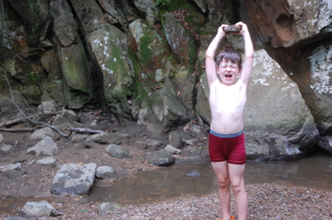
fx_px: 469
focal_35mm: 51
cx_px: 166
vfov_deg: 26.4
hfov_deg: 39.0
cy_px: 110
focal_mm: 34
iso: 800
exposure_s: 1/15
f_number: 4.2
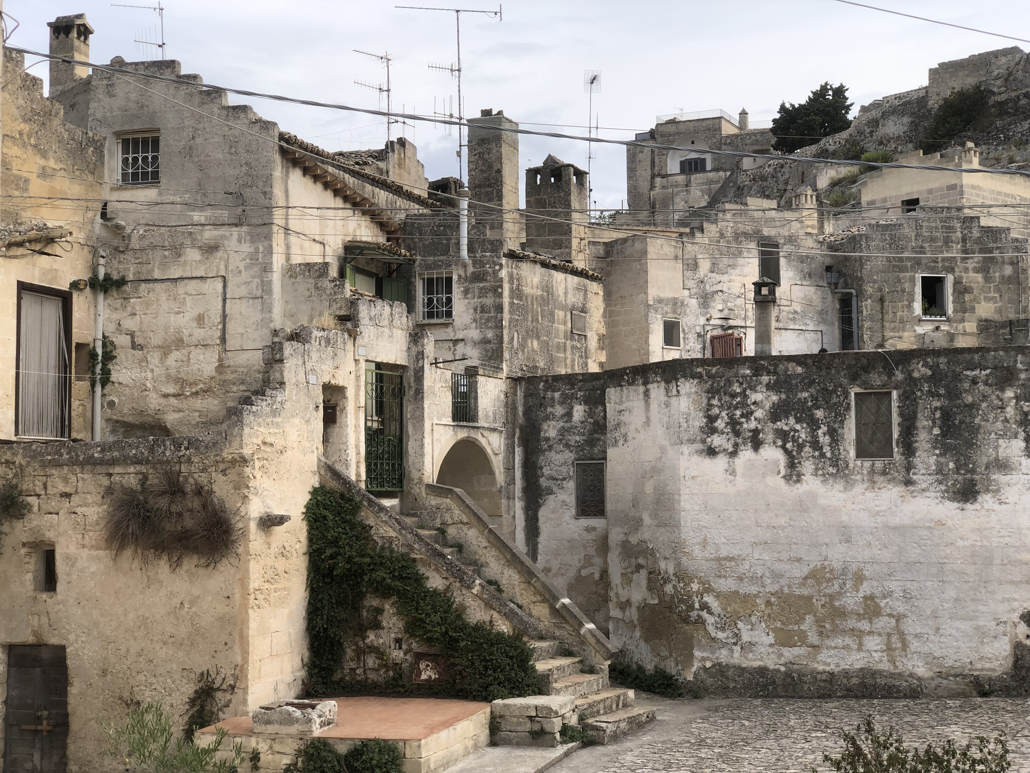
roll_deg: +1.2
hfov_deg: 36.8
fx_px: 1547
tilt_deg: +3.8
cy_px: 386
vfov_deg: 28.0
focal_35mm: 52
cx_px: 515
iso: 16
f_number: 2.4
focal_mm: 6
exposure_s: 1/437
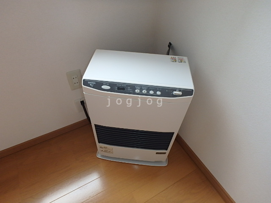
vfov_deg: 63.4
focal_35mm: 21
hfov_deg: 79.0
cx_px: 136
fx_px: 164
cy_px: 102
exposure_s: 1/50
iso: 200
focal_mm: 3.7
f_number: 3.5
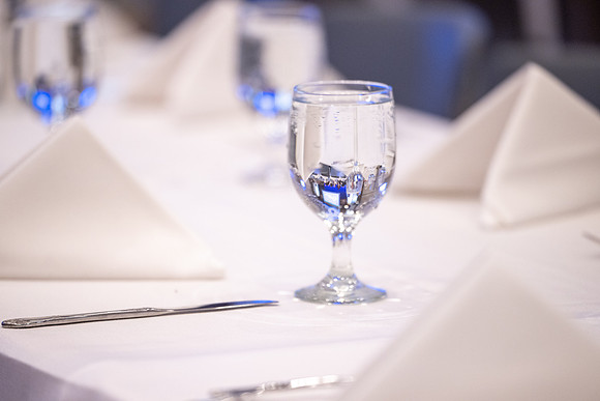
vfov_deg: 7.6
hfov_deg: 11.4
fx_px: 3001
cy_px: 200
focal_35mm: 180
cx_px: 300
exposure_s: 1/80
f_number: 2.8
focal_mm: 180
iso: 2000
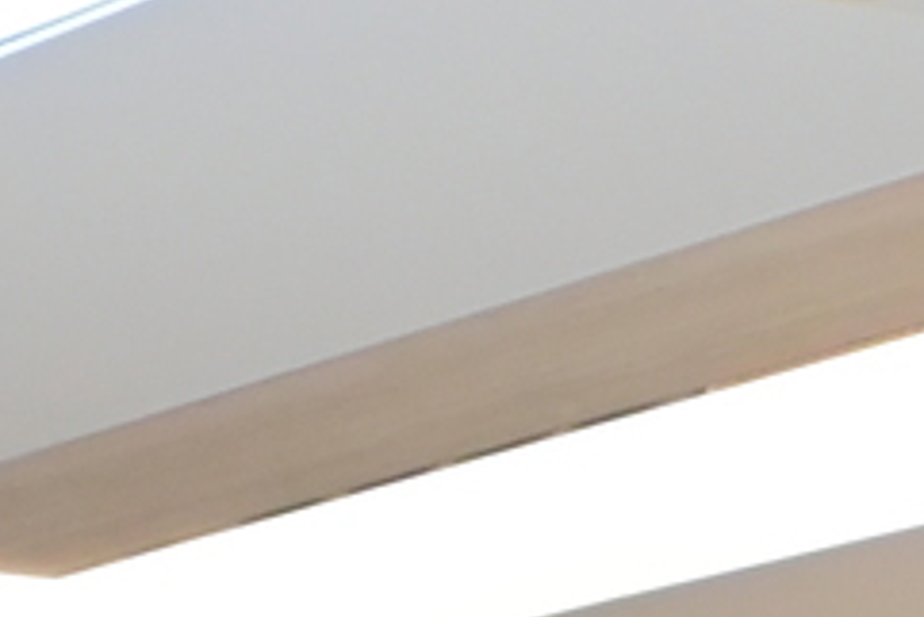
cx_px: 1645
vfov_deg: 3.9
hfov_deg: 6.1
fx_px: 8577
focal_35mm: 334
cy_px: 2430
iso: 1800
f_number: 7.1
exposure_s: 1/125
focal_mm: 28
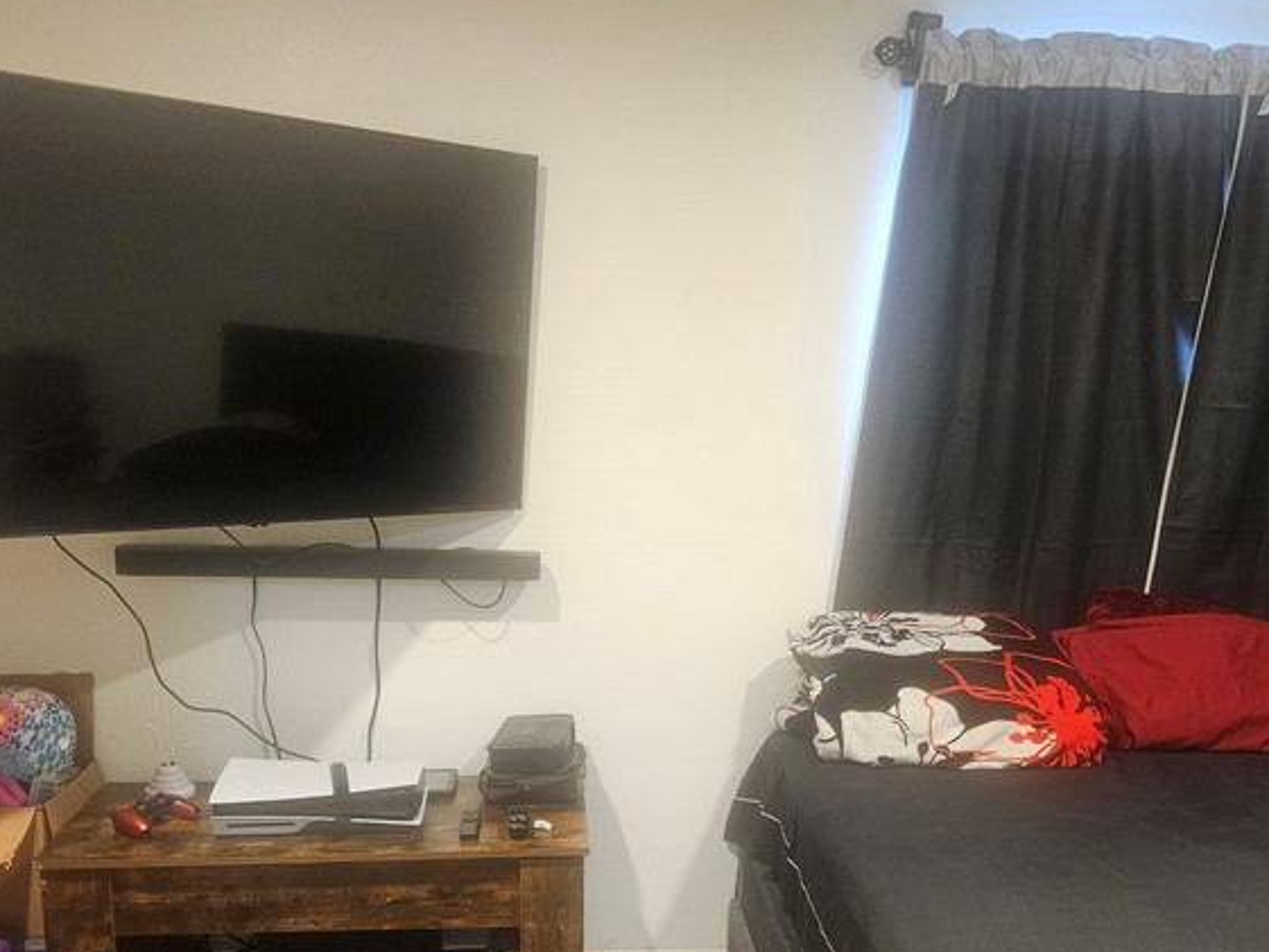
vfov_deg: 33.8
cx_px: 713
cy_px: 694
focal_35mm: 42
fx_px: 1540
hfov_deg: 44.7
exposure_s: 1/60
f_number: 1.8
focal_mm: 5.4
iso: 640
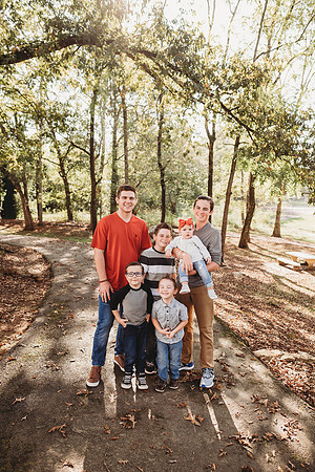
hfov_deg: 53.1
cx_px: 158
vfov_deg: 73.7
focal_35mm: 24
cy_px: 236
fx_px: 315
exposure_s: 1/250
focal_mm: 24
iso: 200
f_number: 3.2
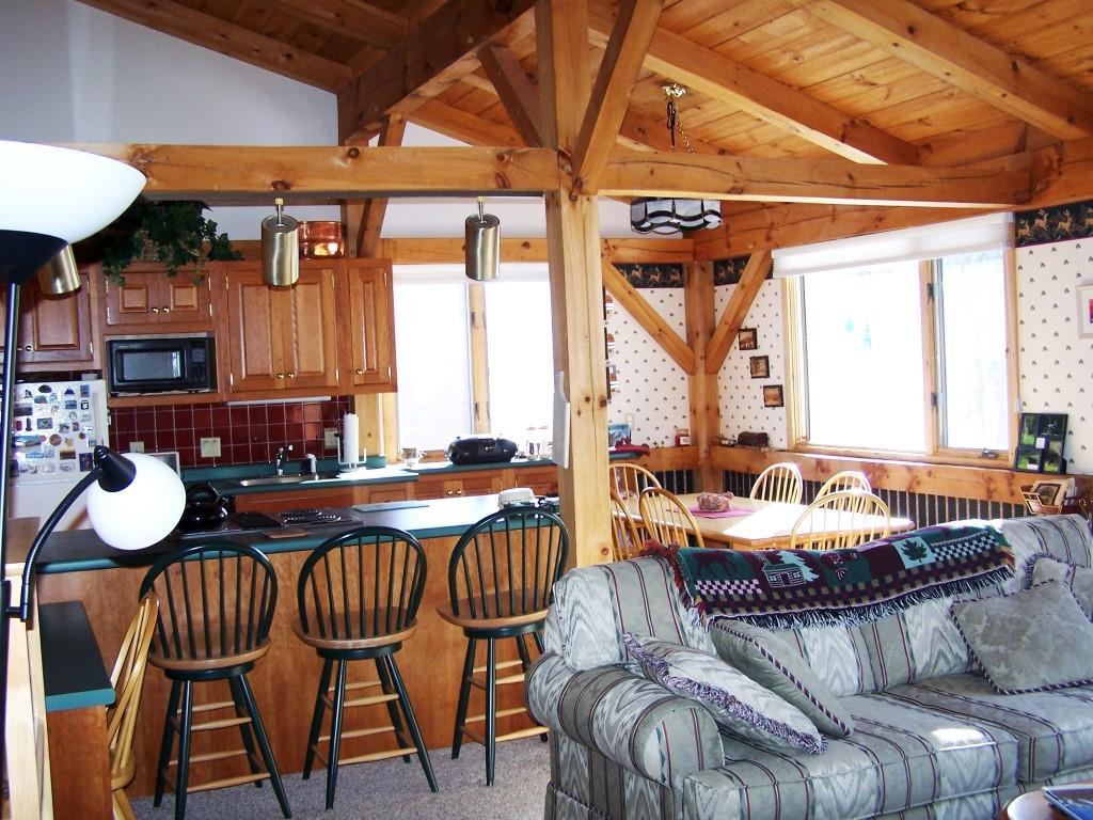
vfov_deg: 37.7
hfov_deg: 49.0
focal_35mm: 38
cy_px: 410
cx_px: 546
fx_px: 1200
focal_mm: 6.3
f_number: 2.8
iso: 140
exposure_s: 1/60
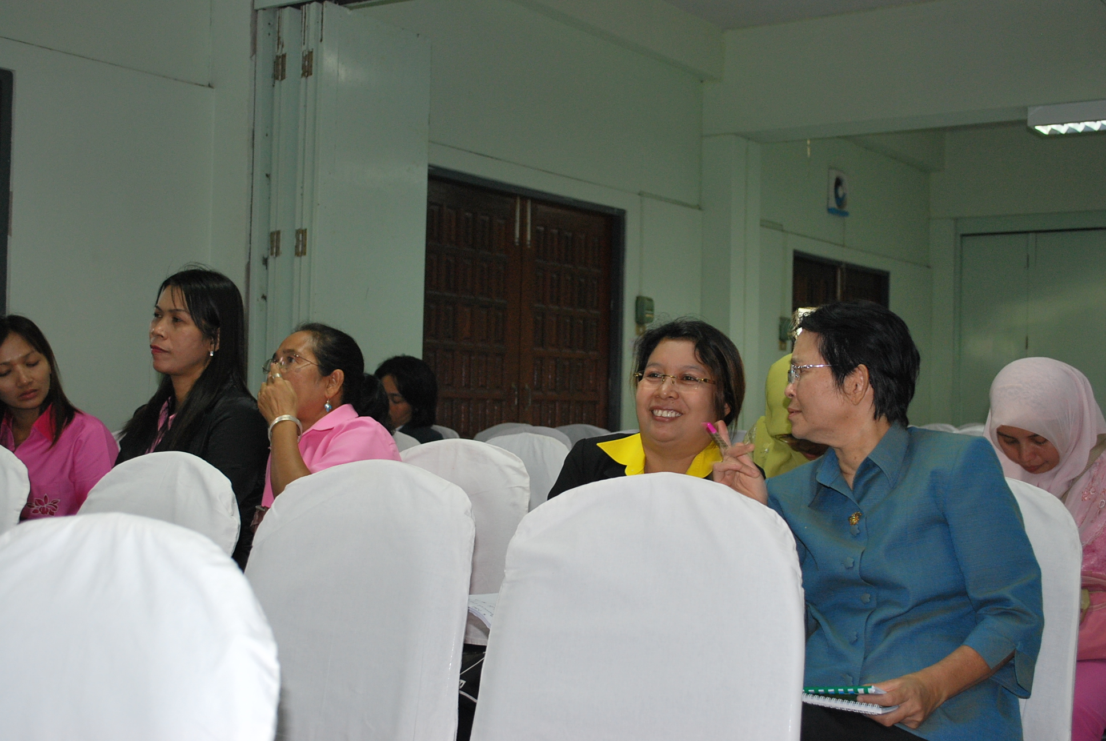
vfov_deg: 29.9
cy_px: 370
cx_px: 553
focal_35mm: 45
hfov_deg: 43.6
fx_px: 1384
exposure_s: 1/50
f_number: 5
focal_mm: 30
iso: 400
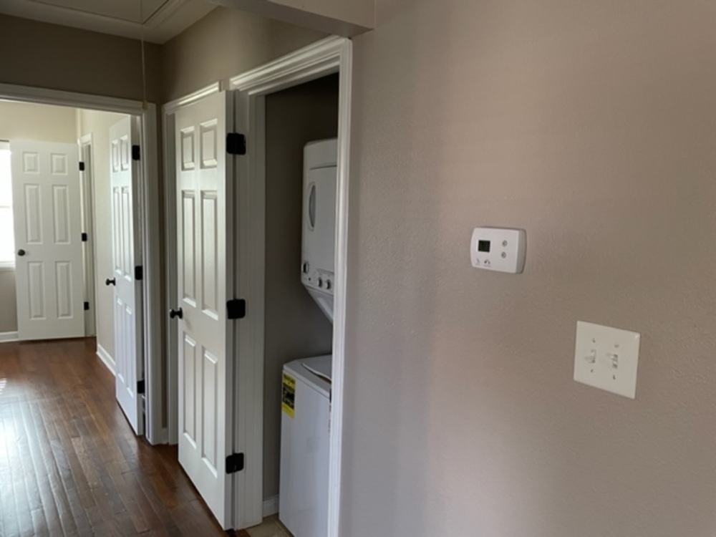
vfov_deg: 53.1
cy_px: 268
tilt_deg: -7.6
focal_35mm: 26
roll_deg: -1.5
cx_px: 358
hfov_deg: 67.3
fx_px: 538
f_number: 1.6
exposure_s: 1/60
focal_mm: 4.2
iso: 200
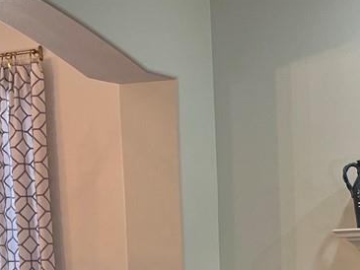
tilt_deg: -9.8
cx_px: 242
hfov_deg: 17.2
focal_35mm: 114
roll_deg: +1.8
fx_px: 1186
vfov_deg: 12.2
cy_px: 443
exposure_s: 1/60
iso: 80
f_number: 1.6
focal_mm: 5.1
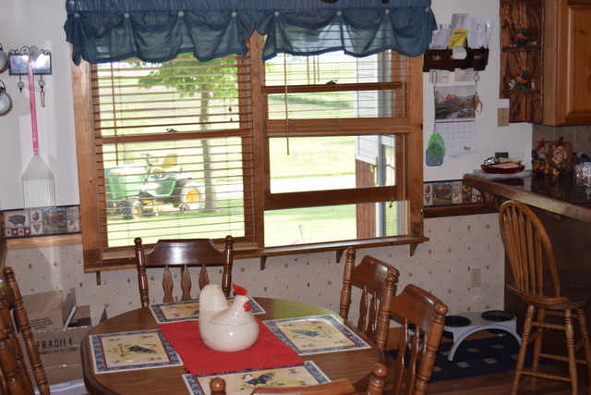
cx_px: 296
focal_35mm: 52
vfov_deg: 25.8
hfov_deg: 37.8
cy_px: 198
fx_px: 862
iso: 400
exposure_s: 1/125
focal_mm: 35
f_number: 5.6
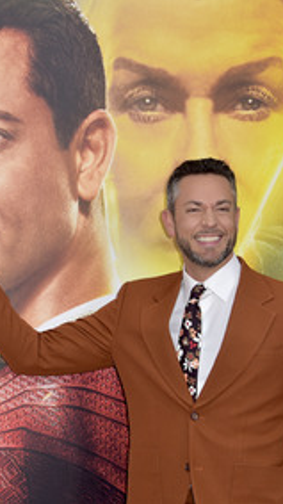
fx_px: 1736
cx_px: 64
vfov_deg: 16.5
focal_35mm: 130
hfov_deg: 9.3
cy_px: 239
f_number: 6.3
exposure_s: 1/250
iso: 500
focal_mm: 78
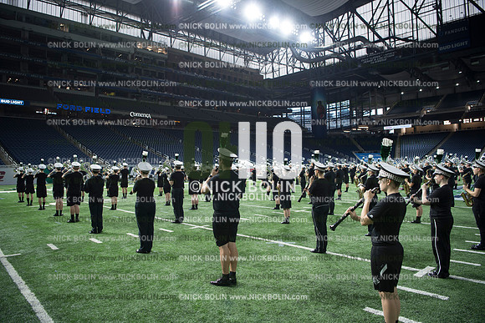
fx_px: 323
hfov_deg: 73.7
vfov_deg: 53.2
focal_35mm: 24
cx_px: 242
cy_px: 162
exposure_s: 1/200
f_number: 3.2
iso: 640
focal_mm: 24
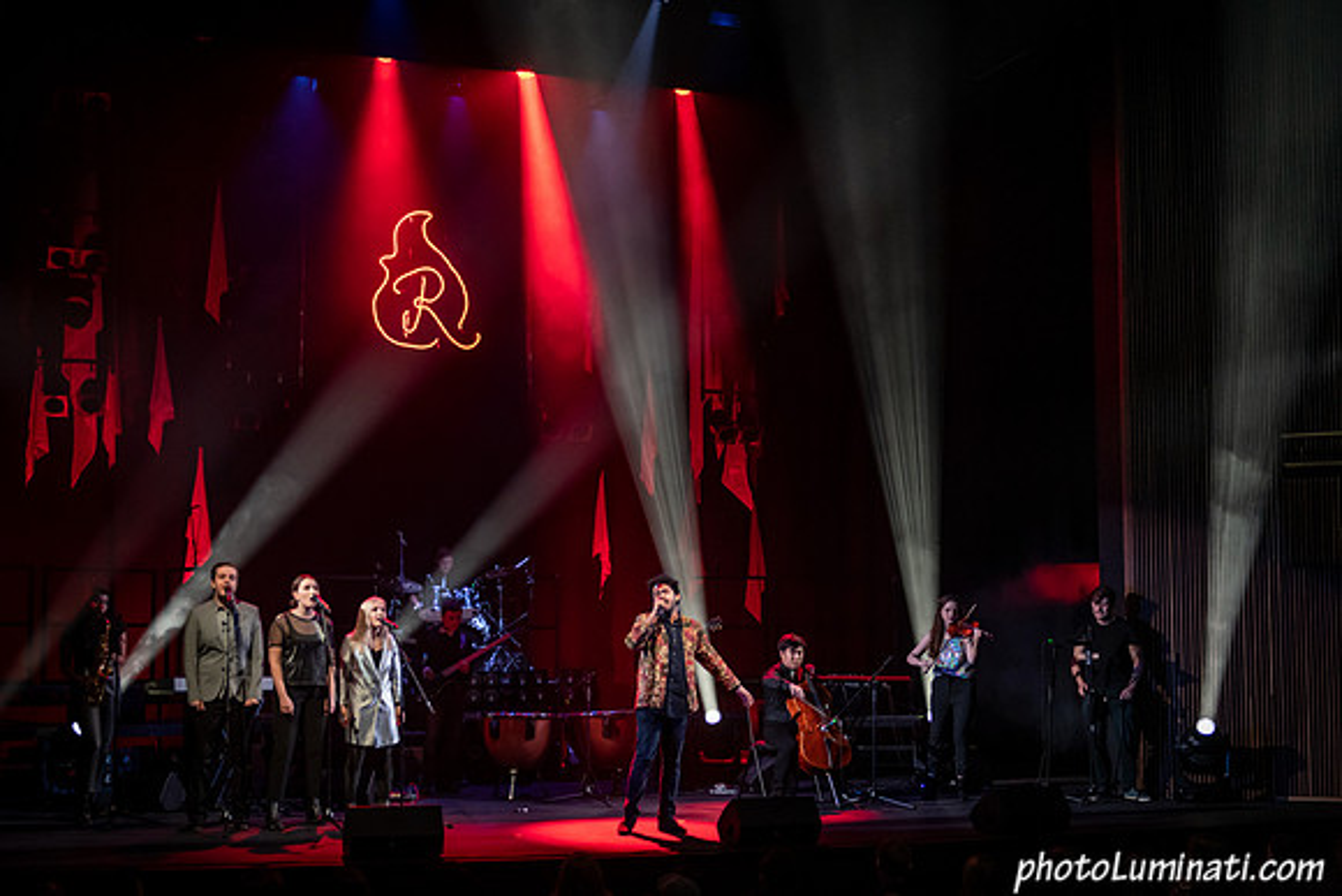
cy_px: 516
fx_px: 1788
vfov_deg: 28.1
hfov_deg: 41.1
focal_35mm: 48
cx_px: 592
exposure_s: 1/125
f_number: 2.8
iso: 2500
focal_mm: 40
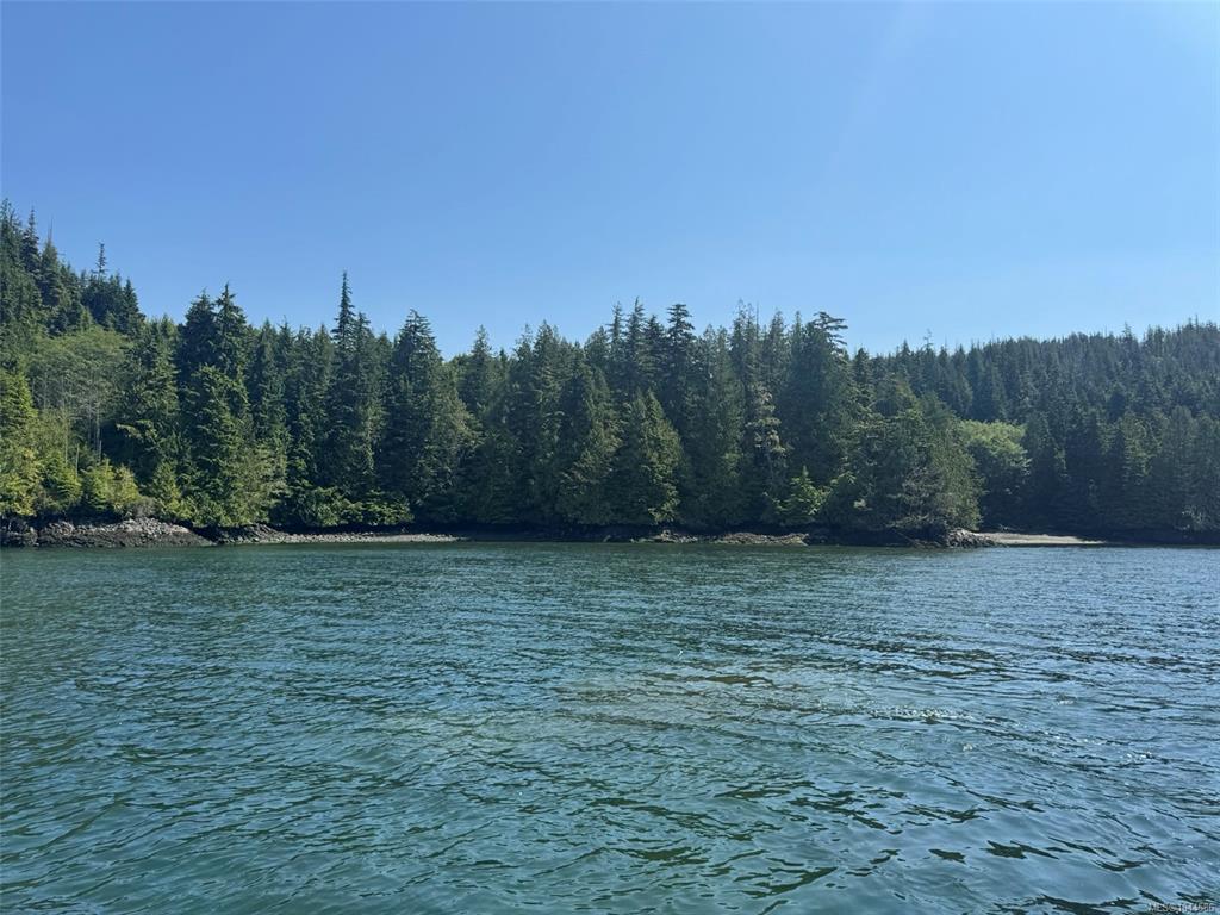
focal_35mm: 24
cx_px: 610
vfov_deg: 56.8
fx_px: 846
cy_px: 458
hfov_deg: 71.6
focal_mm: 6.76
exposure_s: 1/4950
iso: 80
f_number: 1.78
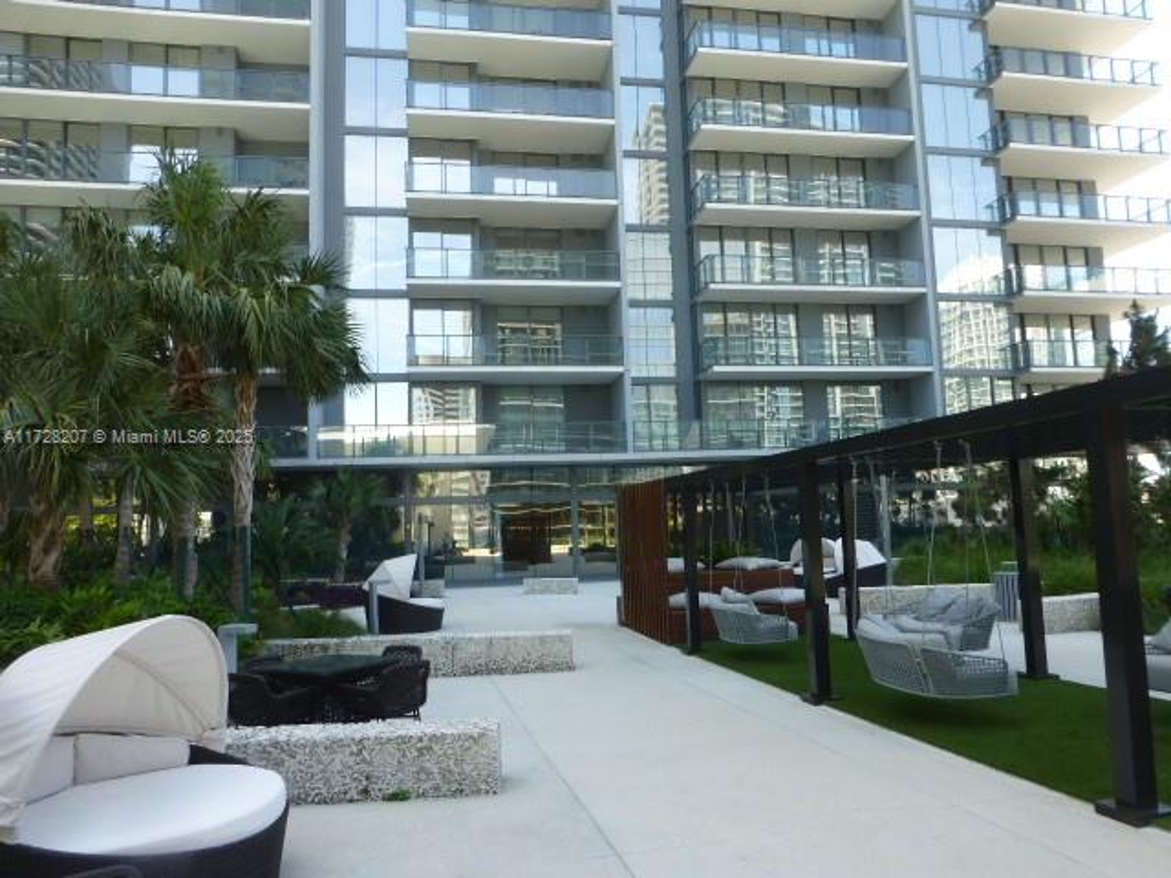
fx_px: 812
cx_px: 586
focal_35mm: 24
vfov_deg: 56.8
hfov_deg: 71.6
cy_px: 439
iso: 100
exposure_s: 1/125
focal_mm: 4.3
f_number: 4
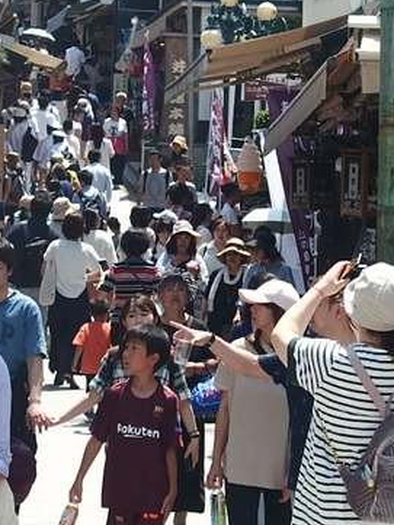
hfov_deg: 6.9
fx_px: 3261
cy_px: 39
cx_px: 124
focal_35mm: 215
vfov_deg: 9.2
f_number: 4
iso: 100
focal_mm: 17.3
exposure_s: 1/800
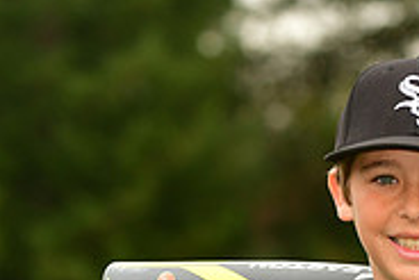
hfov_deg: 4.0
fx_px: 6057
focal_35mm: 520
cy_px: 402
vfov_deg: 2.6
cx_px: 421
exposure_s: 1/1000
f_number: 4
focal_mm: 110
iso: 320
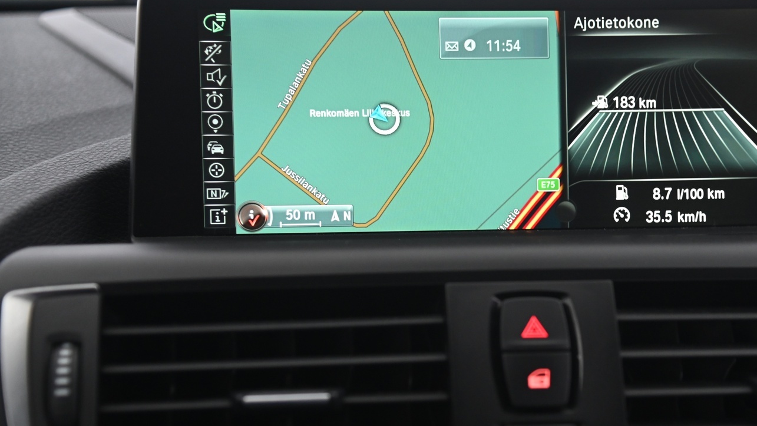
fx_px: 1646
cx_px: 464
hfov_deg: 25.8
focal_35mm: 82
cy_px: 272
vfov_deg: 14.7
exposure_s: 1/20
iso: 2000
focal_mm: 62
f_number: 4
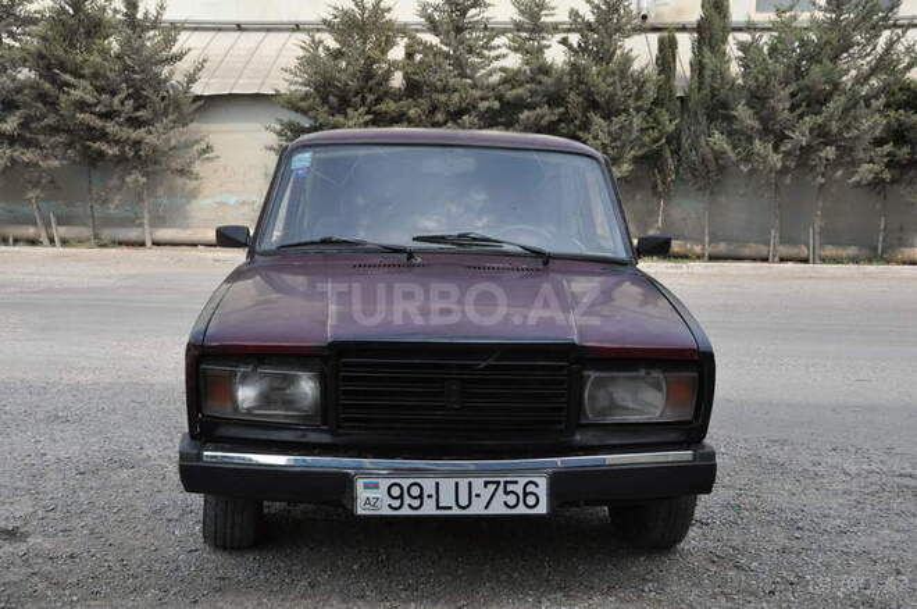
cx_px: 458
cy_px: 304
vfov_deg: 31.8
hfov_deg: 46.5
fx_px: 1068
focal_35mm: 42
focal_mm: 28
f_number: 10
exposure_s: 1/400
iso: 800
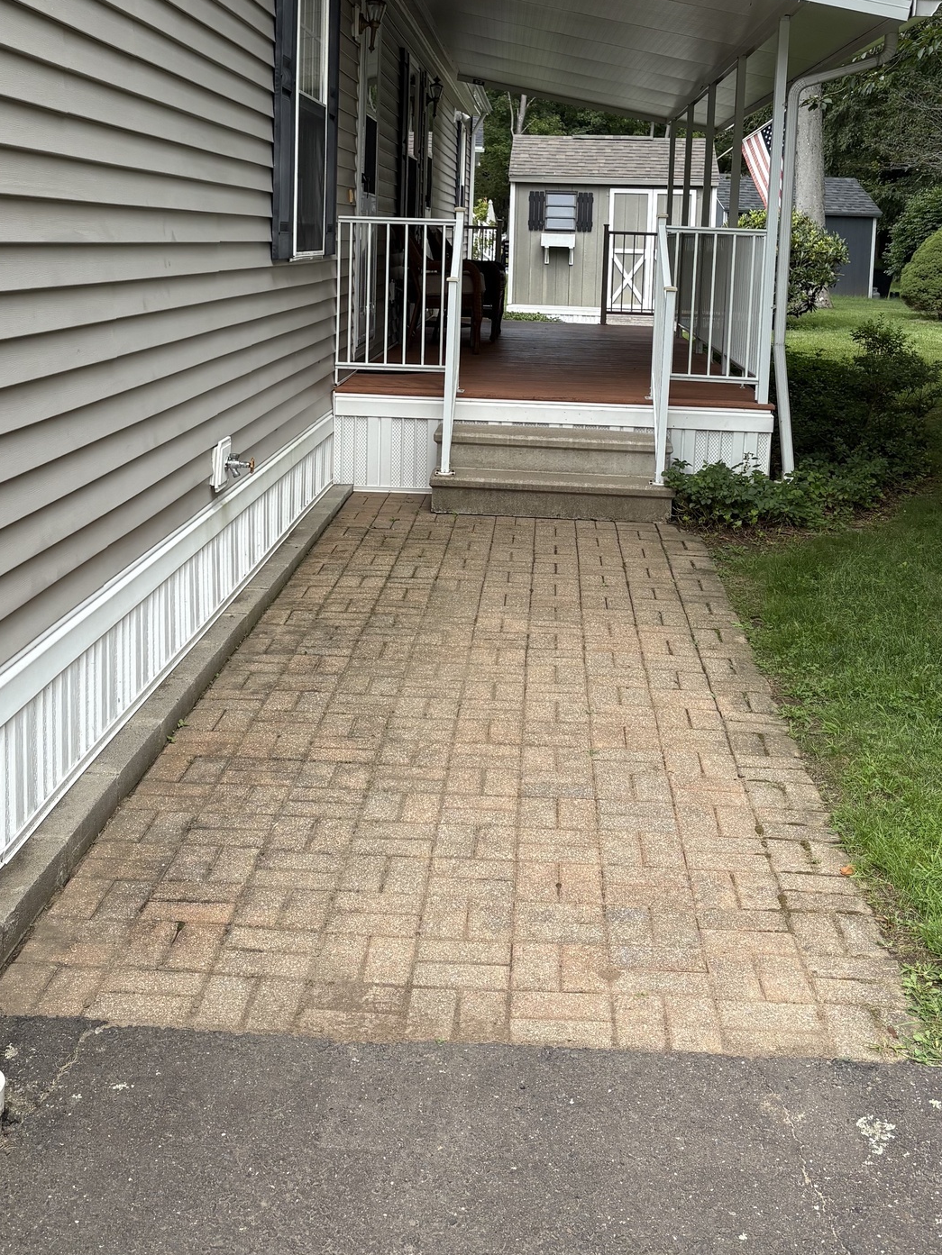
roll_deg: -1.7
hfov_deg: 33.6
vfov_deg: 42.9
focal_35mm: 43
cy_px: 370
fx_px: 1560
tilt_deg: -4.4
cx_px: 467
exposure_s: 1/1517
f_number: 1.6
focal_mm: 5.96
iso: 64
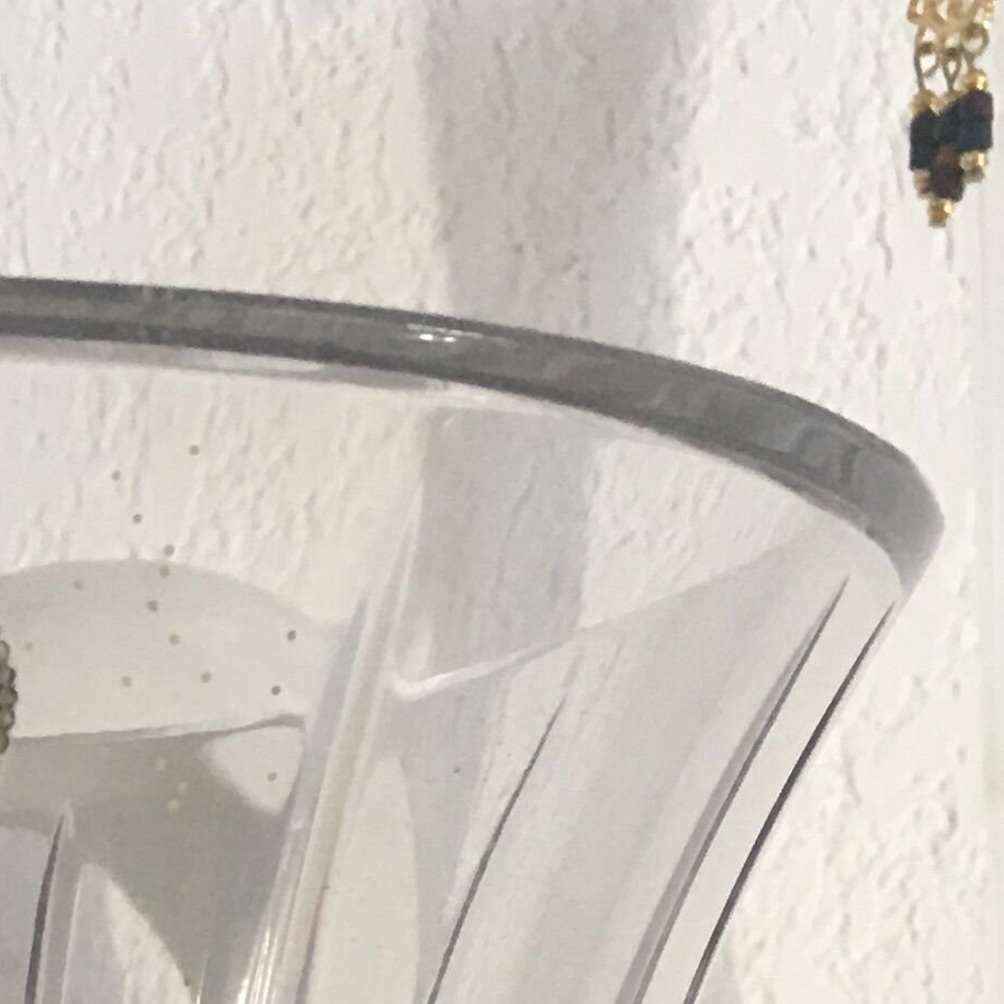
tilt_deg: -9.5
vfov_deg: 13.3
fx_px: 3708
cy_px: 2016
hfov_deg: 14.8
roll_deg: -1.0
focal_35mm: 113
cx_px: -239
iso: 50
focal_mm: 4.15
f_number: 2.2
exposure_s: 1/17
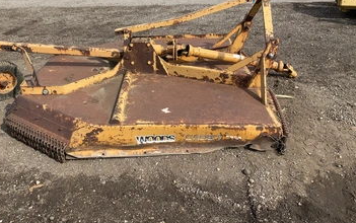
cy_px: 82
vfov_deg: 36.1
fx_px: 340
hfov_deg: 55.1
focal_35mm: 35
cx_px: 155
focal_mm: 3
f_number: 1.8
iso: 25
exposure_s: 1/1055
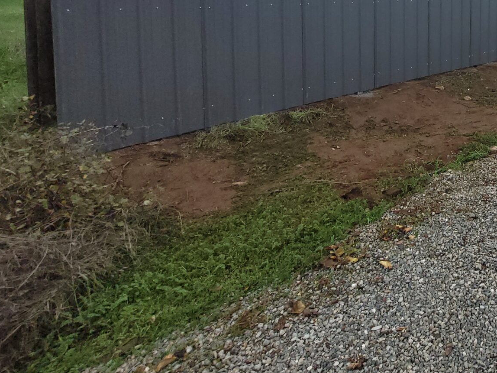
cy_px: 7
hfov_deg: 48.4
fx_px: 416
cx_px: 517
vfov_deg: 42.3
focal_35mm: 29
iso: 40
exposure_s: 1/441
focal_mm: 1.74
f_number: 2.2
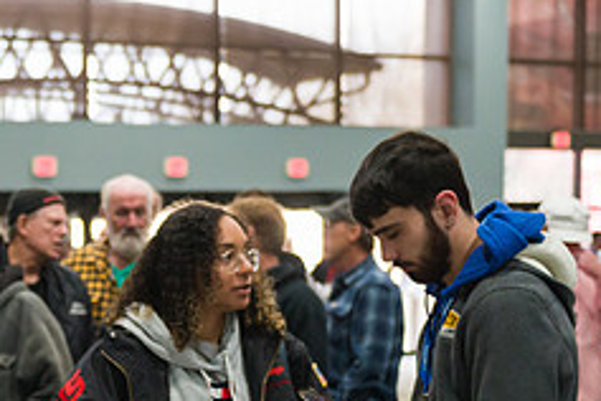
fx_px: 1636
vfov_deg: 13.7
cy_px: 437
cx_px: -15
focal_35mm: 98
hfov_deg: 20.1
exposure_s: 1/200
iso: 3200
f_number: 3.2
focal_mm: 40
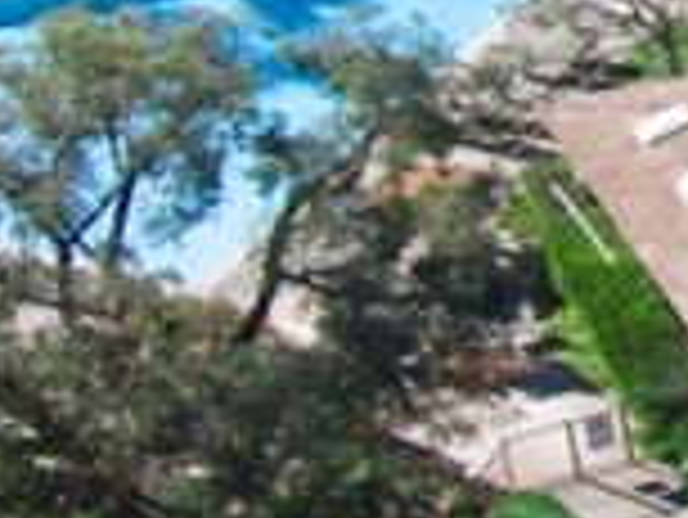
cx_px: 1138
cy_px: 423
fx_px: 3998
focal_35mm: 201
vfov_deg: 7.4
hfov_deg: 9.5
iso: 100
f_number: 2.8
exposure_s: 1/1400
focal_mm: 5
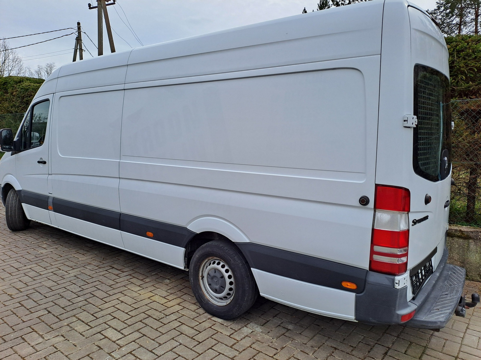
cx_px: 240
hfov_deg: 69.4
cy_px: 180
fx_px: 347
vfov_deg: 54.9
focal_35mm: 25
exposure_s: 1/921
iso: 32
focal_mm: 4.65
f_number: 1.8
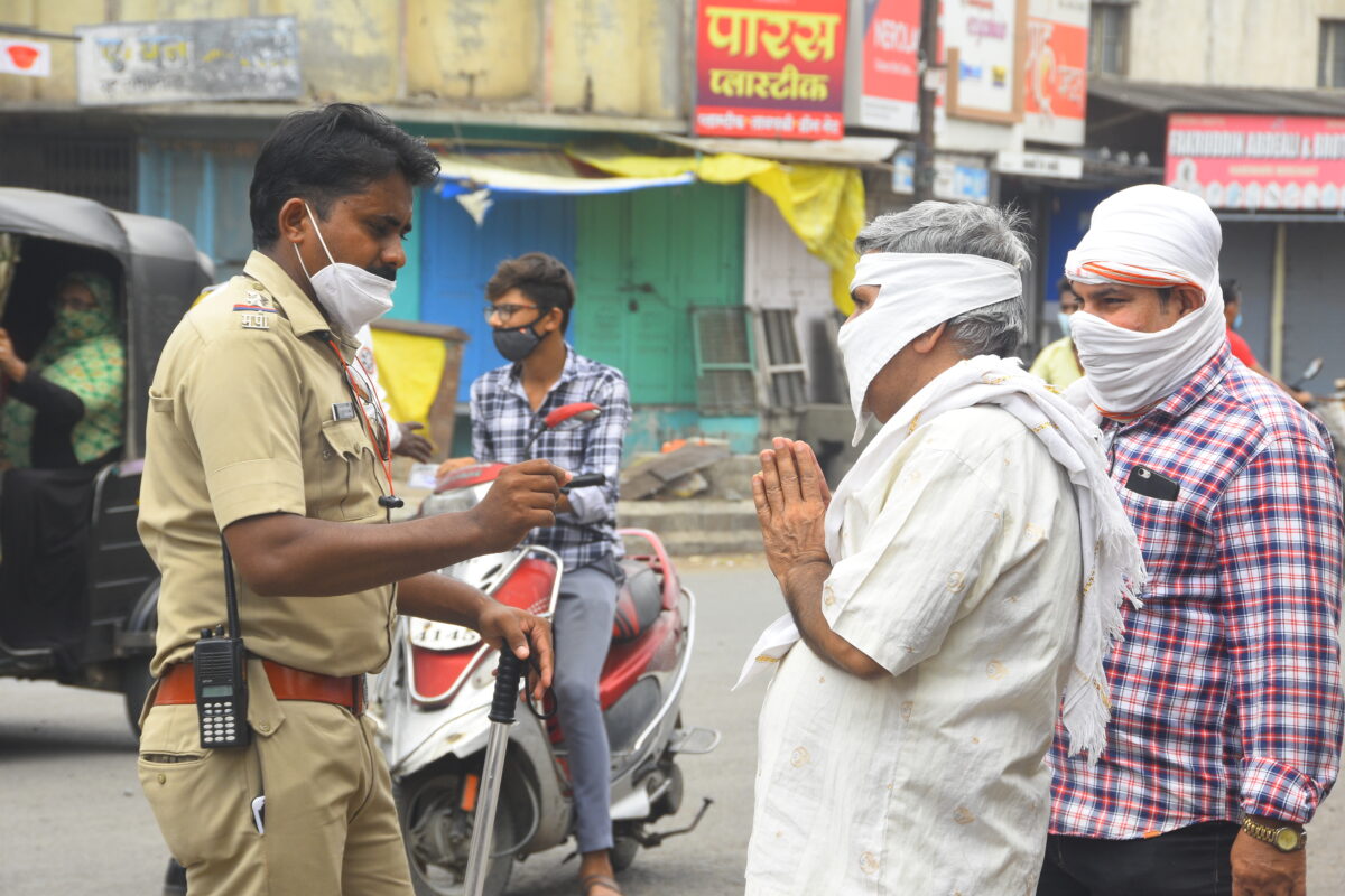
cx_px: 672
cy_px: 448
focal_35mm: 135
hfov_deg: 15.2
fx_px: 5043
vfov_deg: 10.2
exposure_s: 1/320
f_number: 9
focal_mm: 90
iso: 400
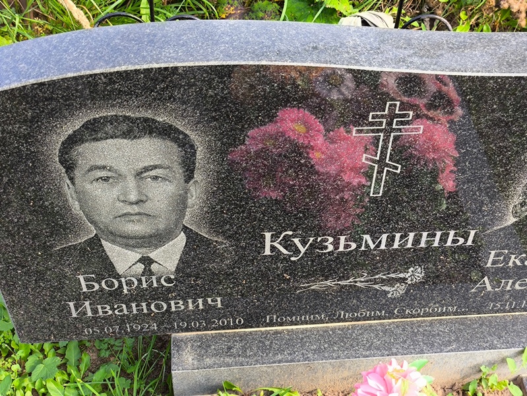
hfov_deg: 38.2
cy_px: 198
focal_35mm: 50
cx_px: 264
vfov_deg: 29.1
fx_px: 762
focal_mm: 4.71
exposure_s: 1/174
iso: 50
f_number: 1.7
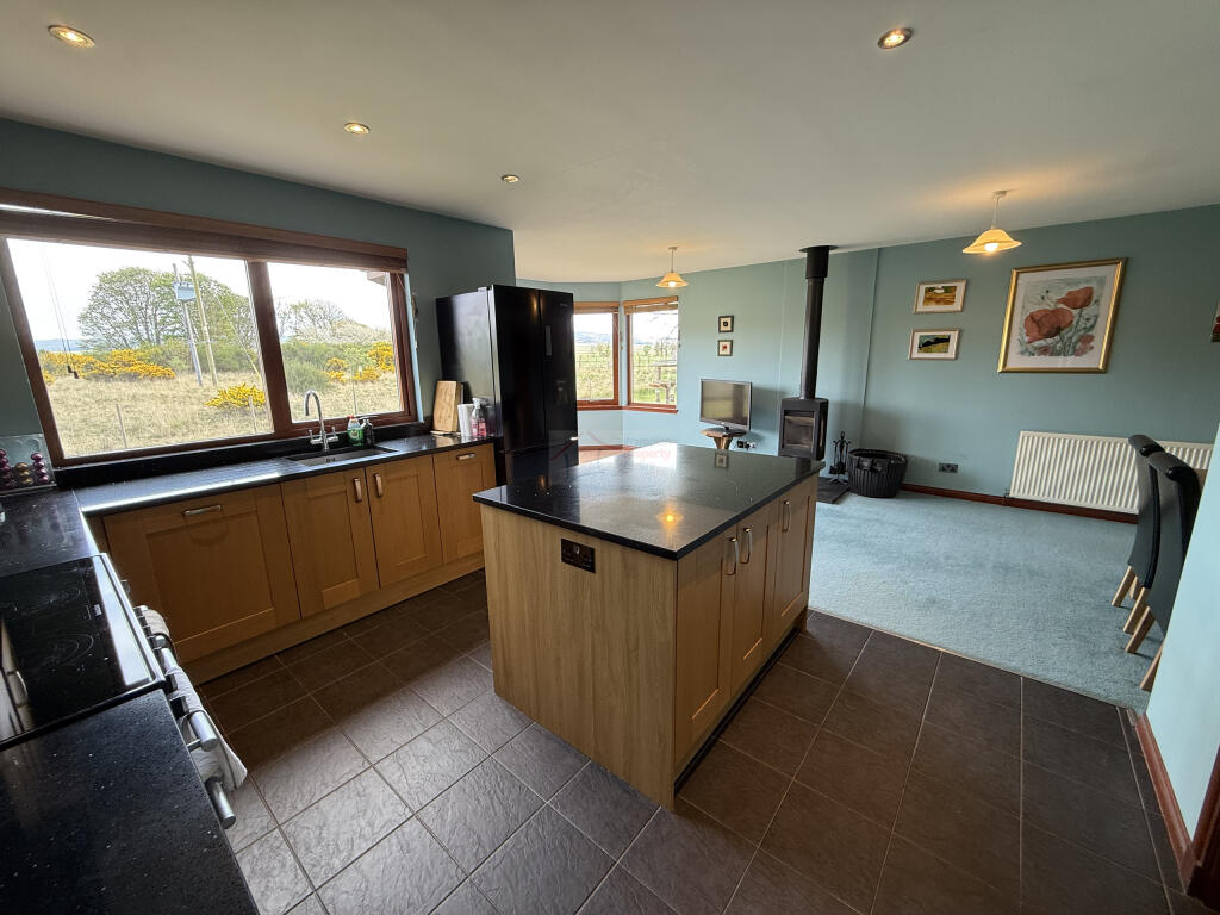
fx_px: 493
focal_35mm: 14
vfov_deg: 85.7
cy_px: 458
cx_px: 610
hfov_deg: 102.1
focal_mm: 2.22
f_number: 2.2
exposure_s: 1/100
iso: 100
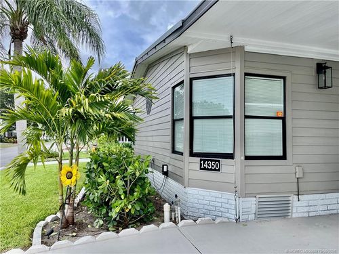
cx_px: 170
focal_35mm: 26
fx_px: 255
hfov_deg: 67.3
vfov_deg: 53.1
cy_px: 127
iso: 32
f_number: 1.6
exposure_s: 1/1024
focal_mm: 4.2
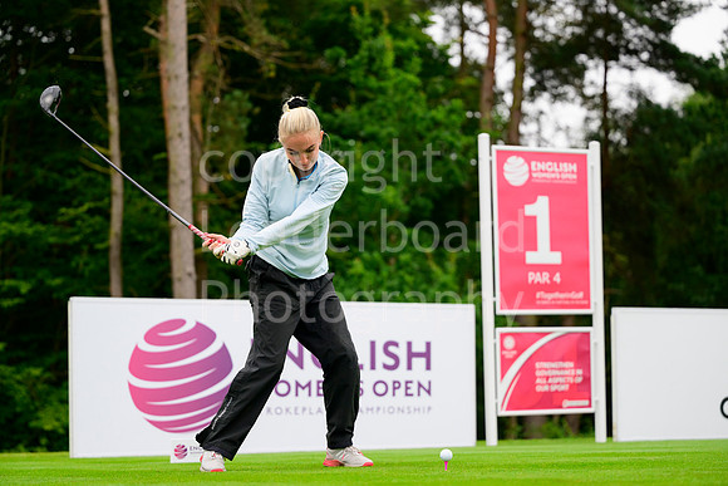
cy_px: 243
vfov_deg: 16.5
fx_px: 1679
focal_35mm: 83
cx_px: 364
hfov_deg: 24.5
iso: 1000
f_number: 2.8
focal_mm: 83
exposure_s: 1/3200
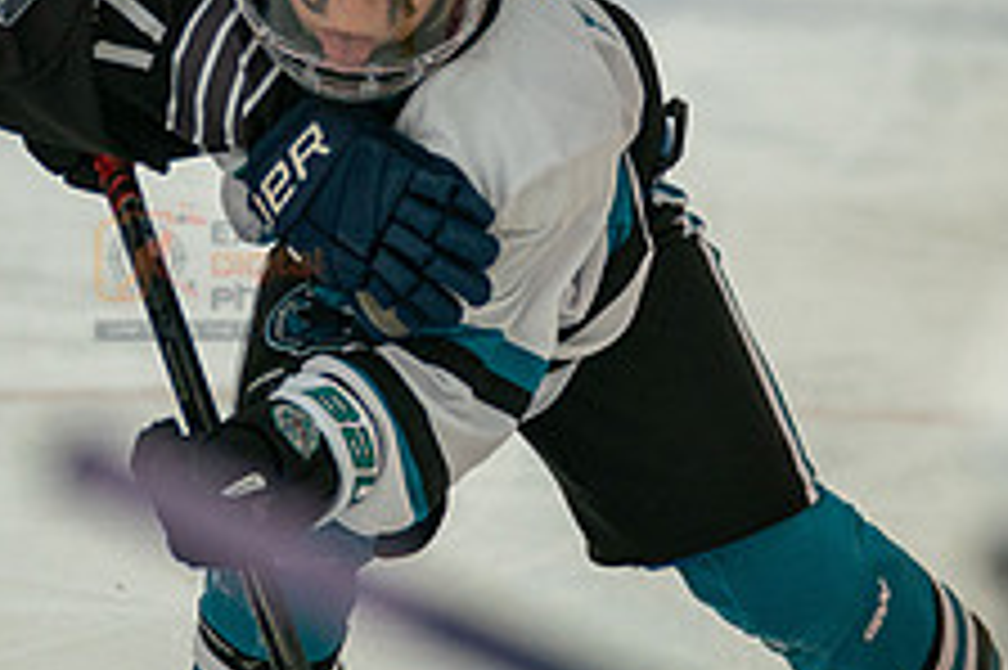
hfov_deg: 3.6
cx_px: 288
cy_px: 272
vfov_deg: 2.4
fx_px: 16032
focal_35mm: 573
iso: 1600
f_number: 3.2
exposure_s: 1/4000
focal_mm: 221
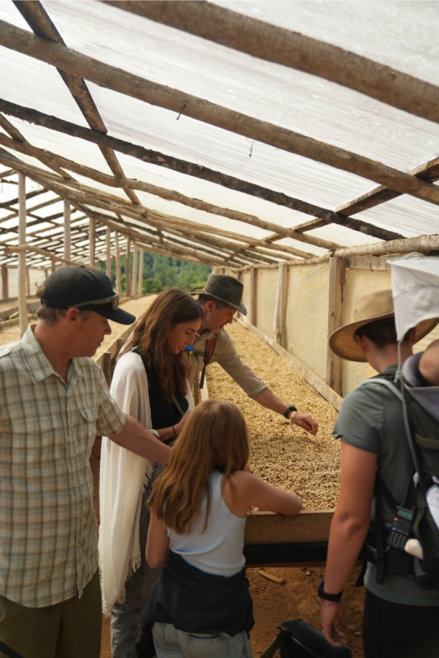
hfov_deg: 41.1
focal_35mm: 32
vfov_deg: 58.7
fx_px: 585
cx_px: 220
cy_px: 329
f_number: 2.8
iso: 100
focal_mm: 32
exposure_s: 1/200
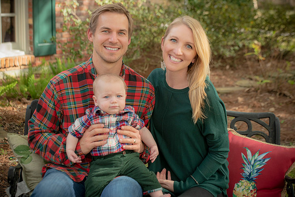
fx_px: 656
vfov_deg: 17.1
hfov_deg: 25.4
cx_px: 148
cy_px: 98
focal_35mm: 80
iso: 320
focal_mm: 80
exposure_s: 1/200
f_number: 5.6
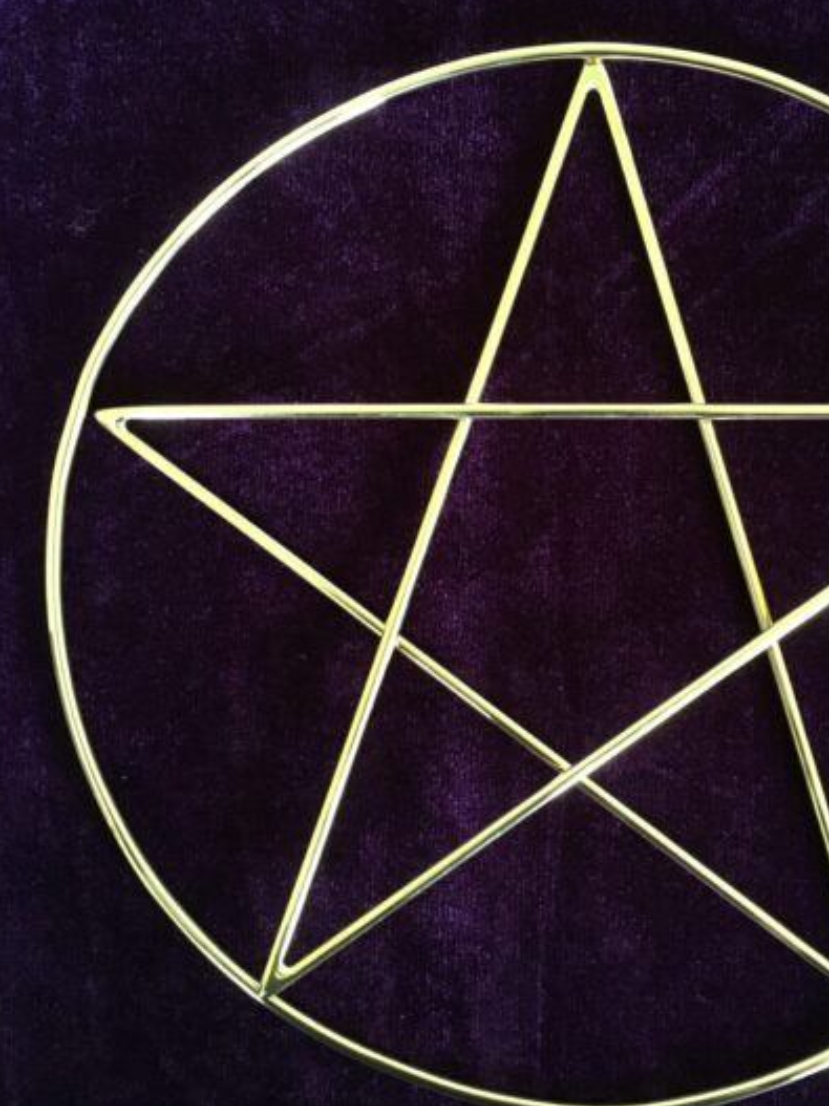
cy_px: 527
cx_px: 577
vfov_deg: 42.9
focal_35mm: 44
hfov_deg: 32.5
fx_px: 1406
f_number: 2.2
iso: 200
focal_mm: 4.15
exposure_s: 1/17
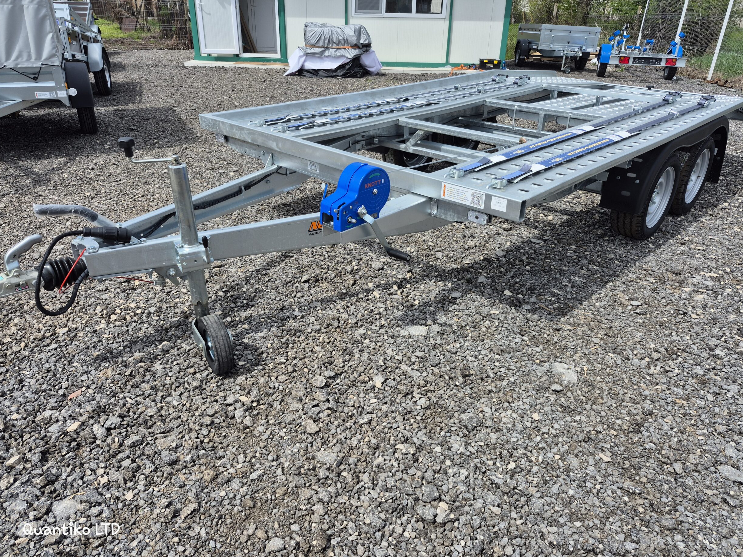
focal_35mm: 24
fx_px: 515
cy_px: 283
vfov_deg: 56.8
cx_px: 374
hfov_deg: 71.6
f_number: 1.8
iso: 25
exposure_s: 1/1872
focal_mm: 5.4
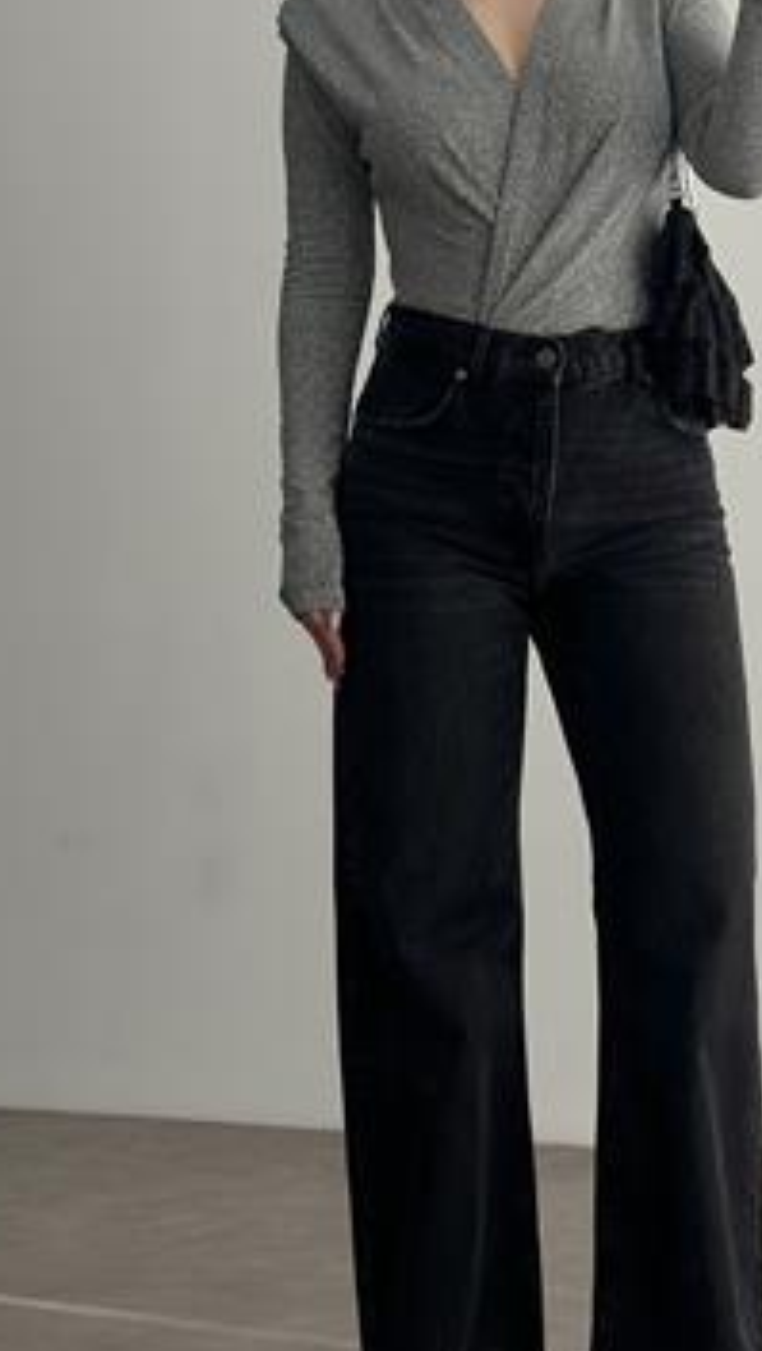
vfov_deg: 26.7
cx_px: 590
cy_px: 499
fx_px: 2833
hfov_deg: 15.2
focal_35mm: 79
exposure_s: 1/927
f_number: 1.78
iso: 80
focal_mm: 6.86
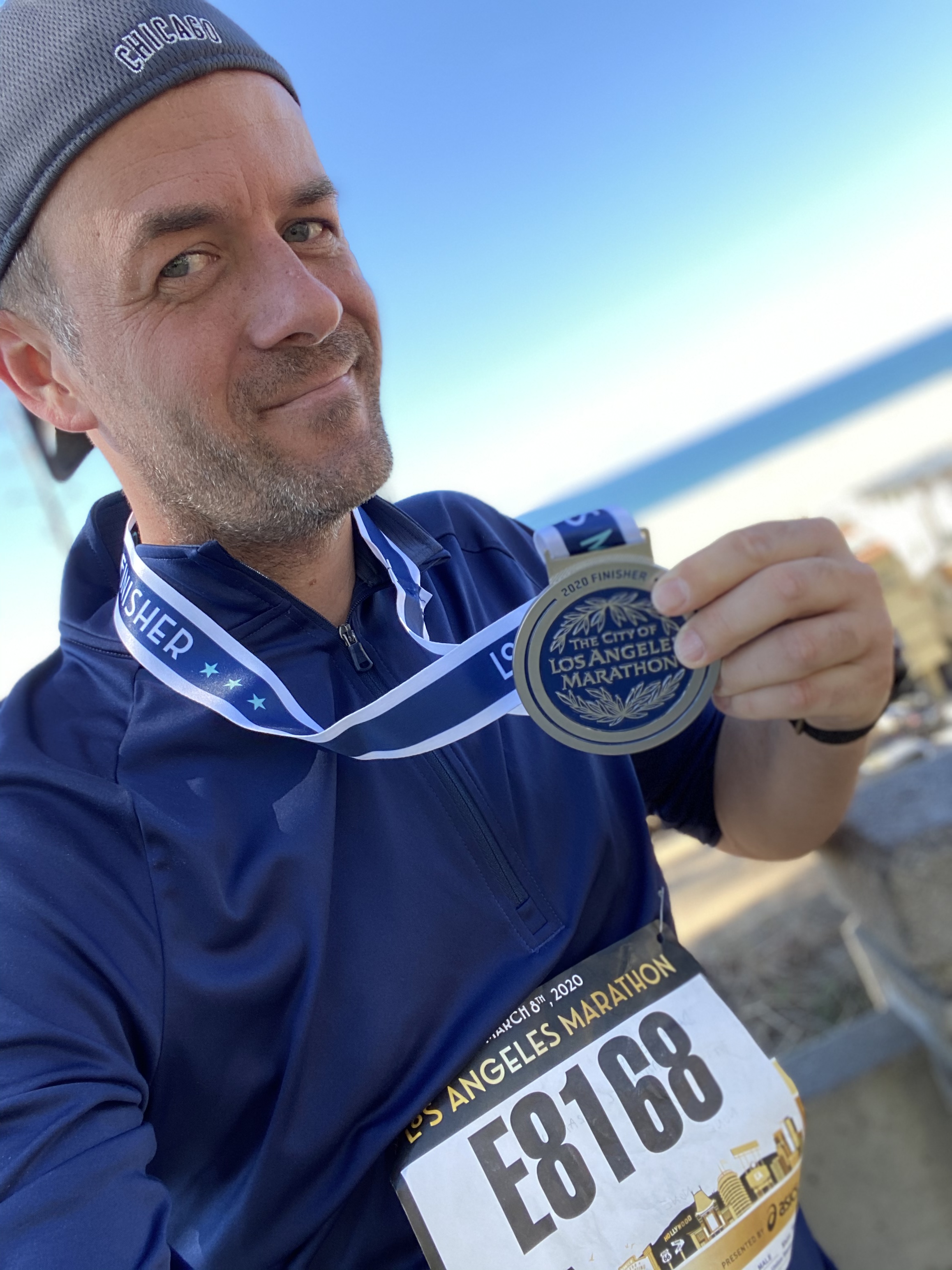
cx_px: 476
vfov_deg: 60.0
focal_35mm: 30
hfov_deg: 46.8
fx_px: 1100
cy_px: 635
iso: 25
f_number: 2.2
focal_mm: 2.71
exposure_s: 1/122
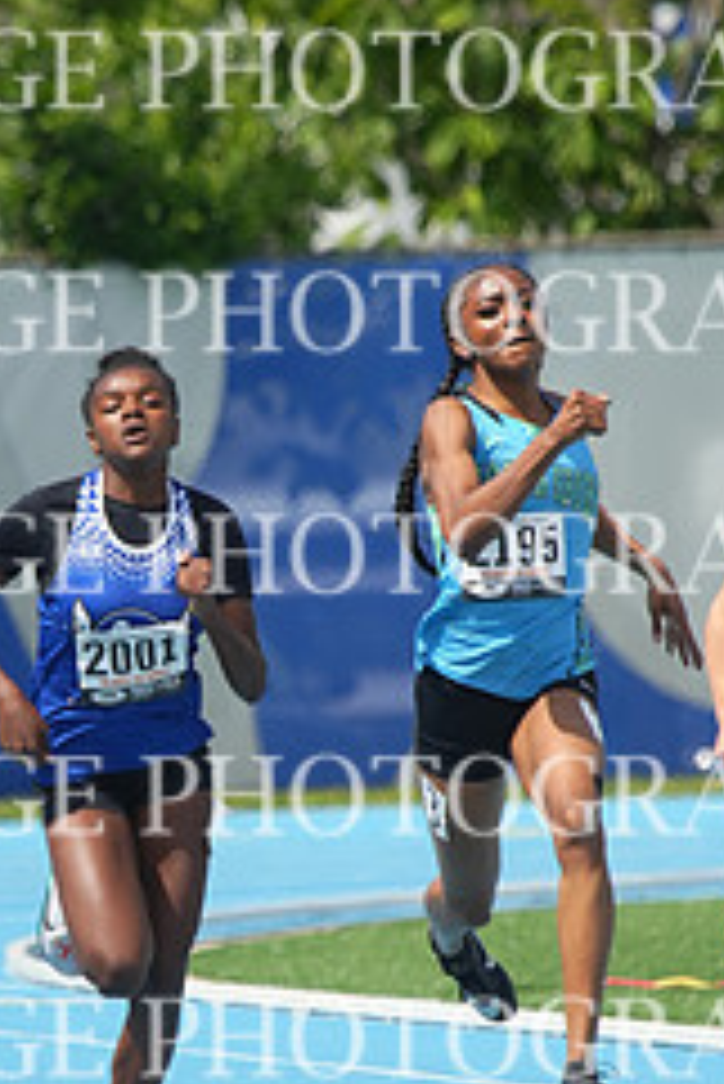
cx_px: 110
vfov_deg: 2.3
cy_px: 675
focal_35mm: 890
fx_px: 26808
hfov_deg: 1.5
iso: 320
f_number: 6.3
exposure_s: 1/1250
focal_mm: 370
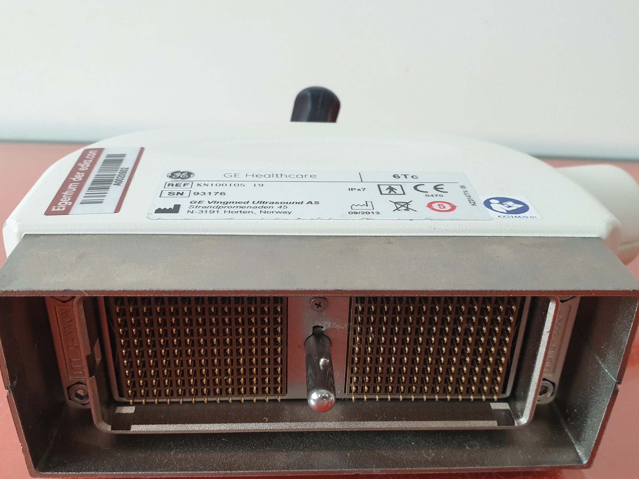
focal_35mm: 34
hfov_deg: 54.0
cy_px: 291
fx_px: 628
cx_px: 316
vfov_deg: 41.6
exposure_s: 1/50
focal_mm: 4.3
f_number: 2.4
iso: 200
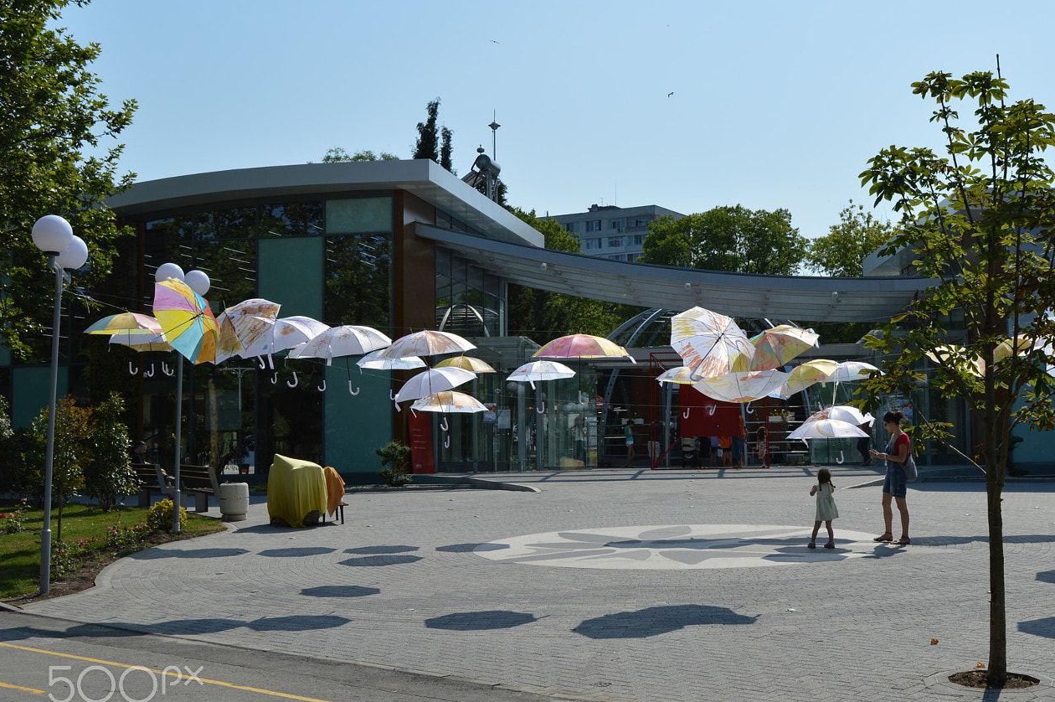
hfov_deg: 41.1
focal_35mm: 48
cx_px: 666
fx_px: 1395
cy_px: 349
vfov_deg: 28.2
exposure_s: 1/500
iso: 100
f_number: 10
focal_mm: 25
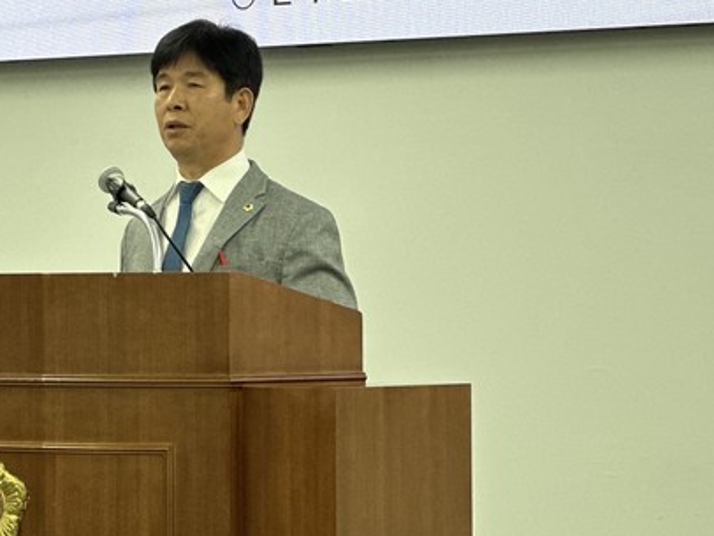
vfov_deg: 8.2
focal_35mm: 182
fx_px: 3756
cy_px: 97
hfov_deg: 10.8
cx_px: 216
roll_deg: +0.6
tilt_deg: +5.3
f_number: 2.8
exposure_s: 1/90
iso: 100
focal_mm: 9
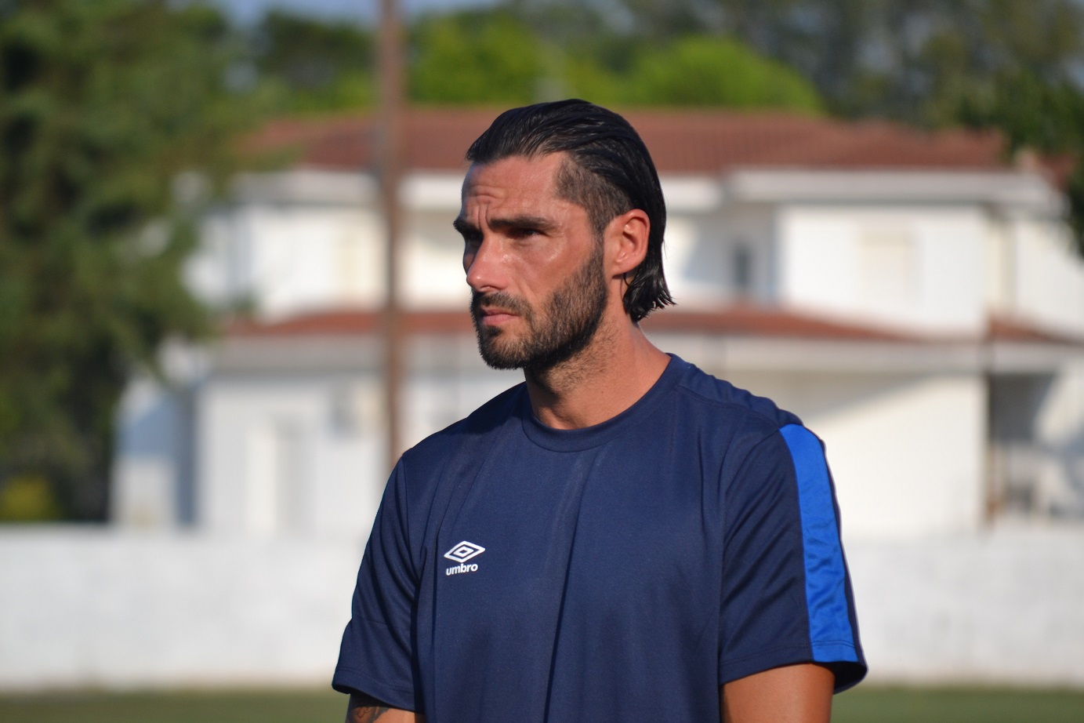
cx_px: 542
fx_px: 9033
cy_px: 362
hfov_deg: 6.9
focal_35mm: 300
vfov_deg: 4.6
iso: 400
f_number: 6.3
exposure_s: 1/1600
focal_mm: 200
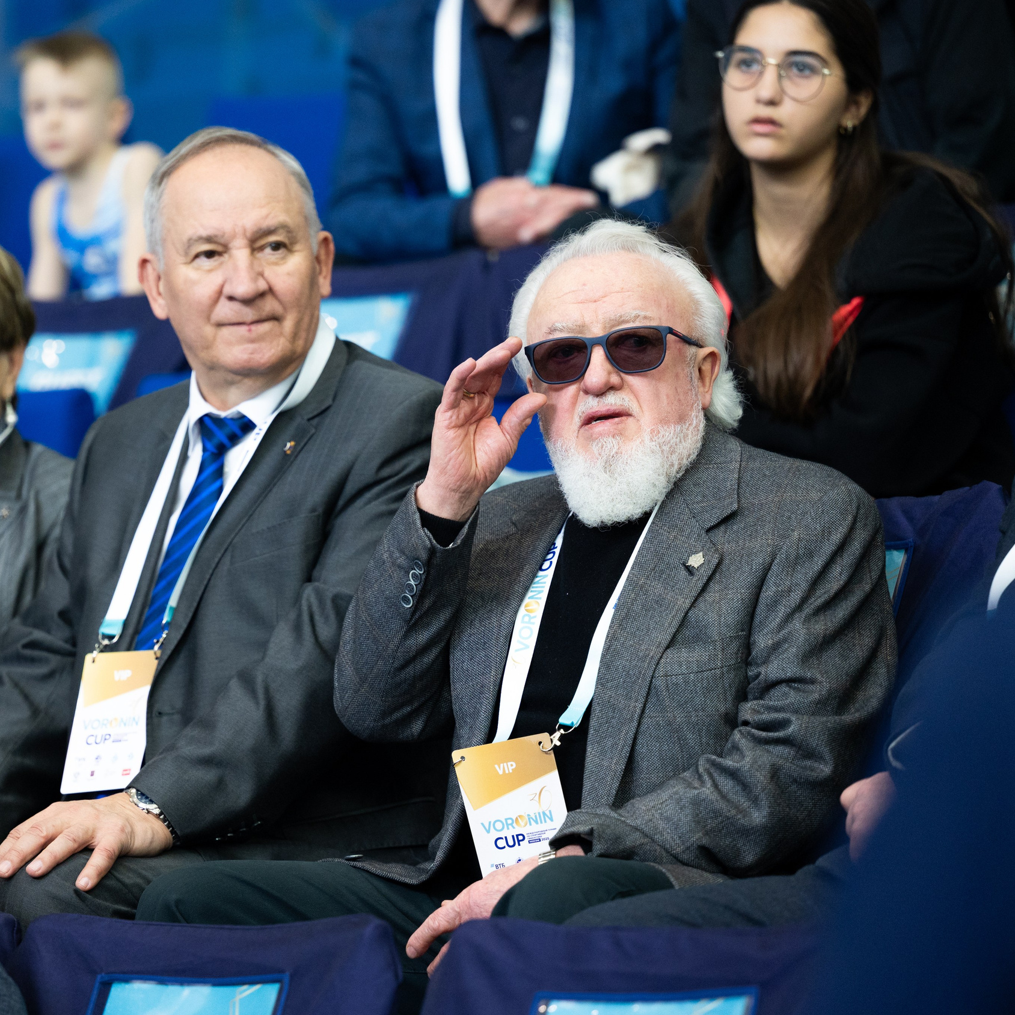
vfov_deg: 10.9
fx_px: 5341
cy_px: 505
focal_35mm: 161
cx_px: 336
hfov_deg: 10.8
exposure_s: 1/640
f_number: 2.8
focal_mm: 125
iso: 2000
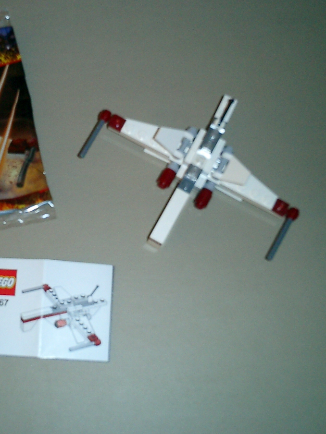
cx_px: 63
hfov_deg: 27.9
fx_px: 640
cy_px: 221
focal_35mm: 51
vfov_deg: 37.5
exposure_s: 1/30
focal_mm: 7.5
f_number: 3.2
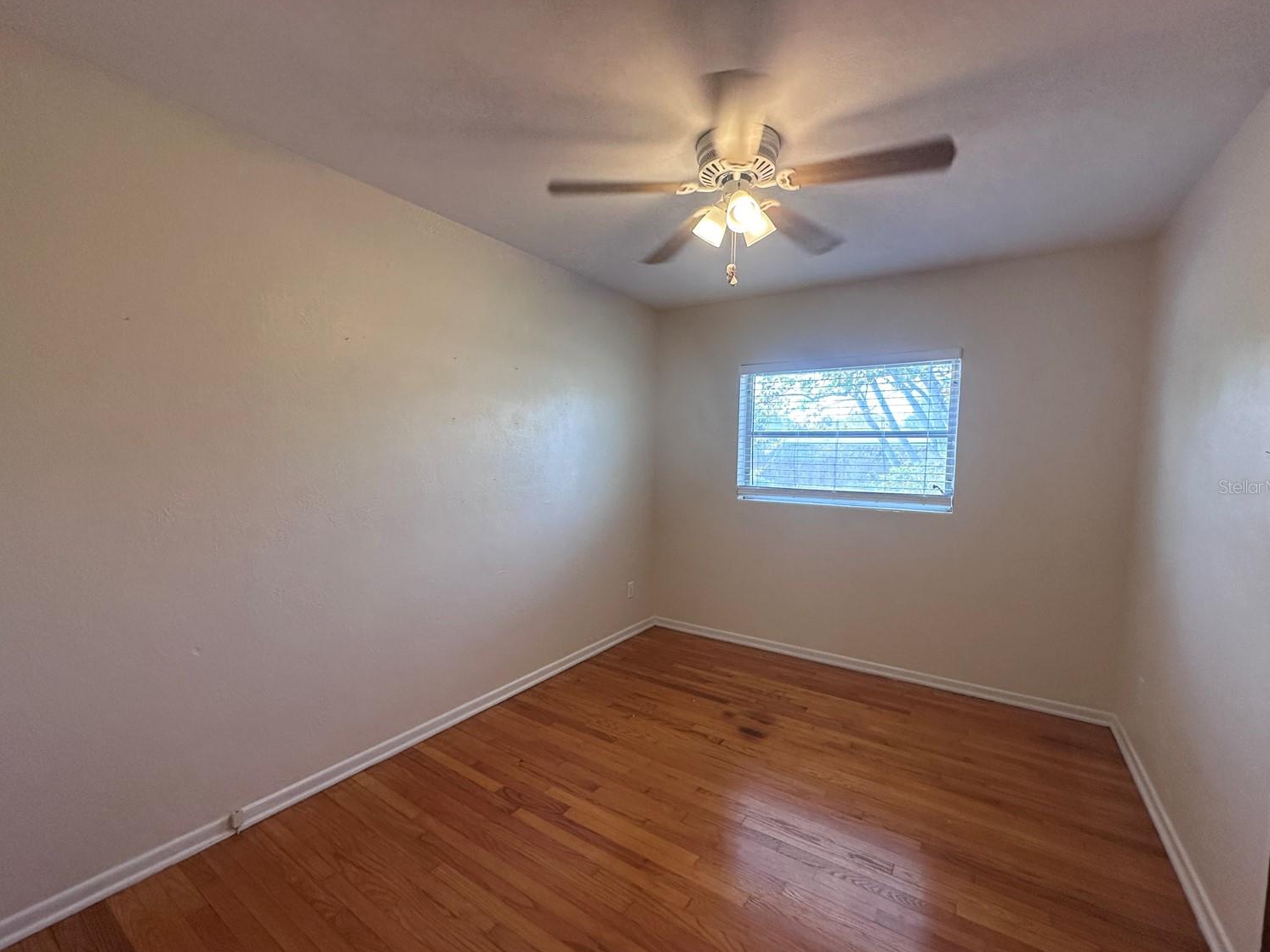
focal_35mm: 15
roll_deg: -0.6
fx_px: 550
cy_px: 486
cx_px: 618
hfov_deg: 98.1
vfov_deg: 81.7
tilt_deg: -3.8
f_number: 2.2
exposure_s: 1/120
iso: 200
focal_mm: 2.22
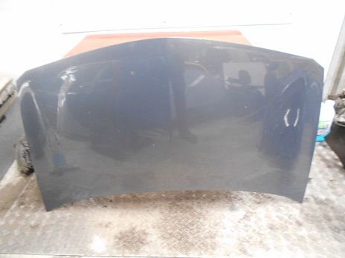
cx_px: 172
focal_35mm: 26
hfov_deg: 67.3
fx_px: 259
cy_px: 129
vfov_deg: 53.1
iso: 400
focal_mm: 4.6
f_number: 3.2
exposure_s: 1/8
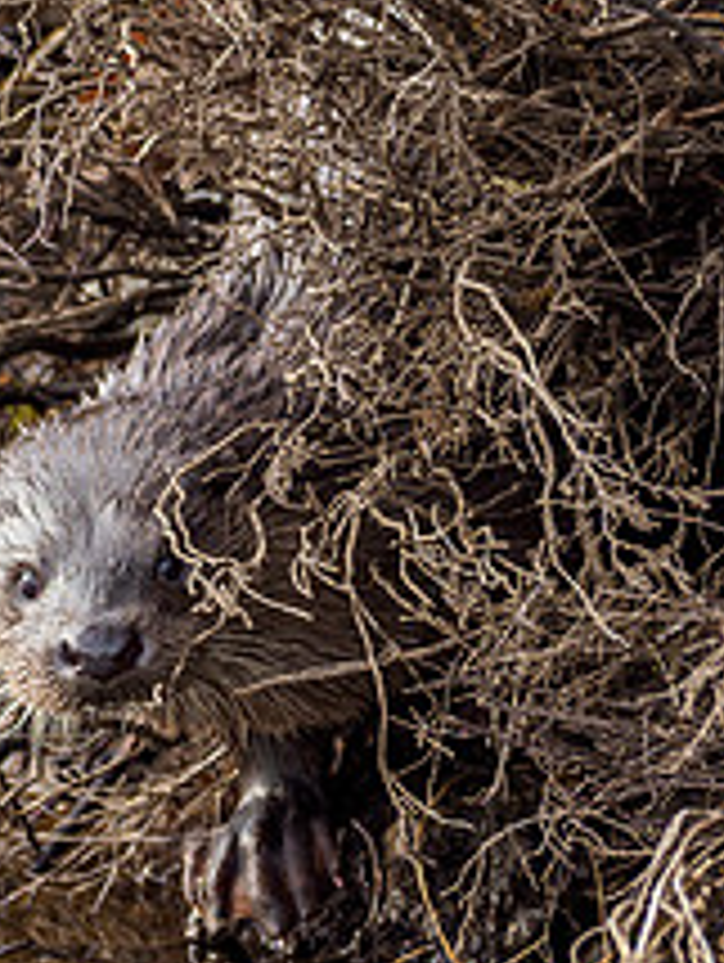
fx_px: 46924
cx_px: 64
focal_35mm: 1686
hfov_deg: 0.9
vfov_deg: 1.2
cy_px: 567
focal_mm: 300
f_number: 4
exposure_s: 1/250
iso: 400
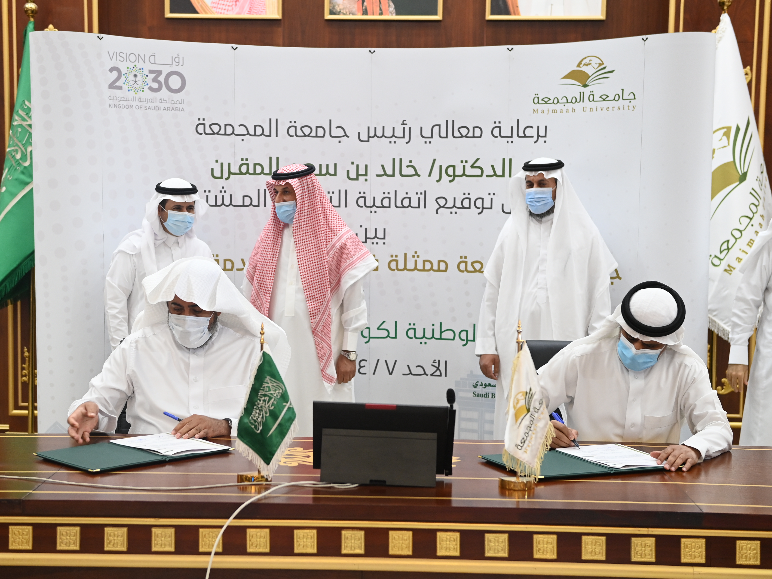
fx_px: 1271
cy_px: 292
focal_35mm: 57
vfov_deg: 25.7
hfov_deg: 33.7
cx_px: 341
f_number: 3.5
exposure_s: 1/125
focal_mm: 52
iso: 1600
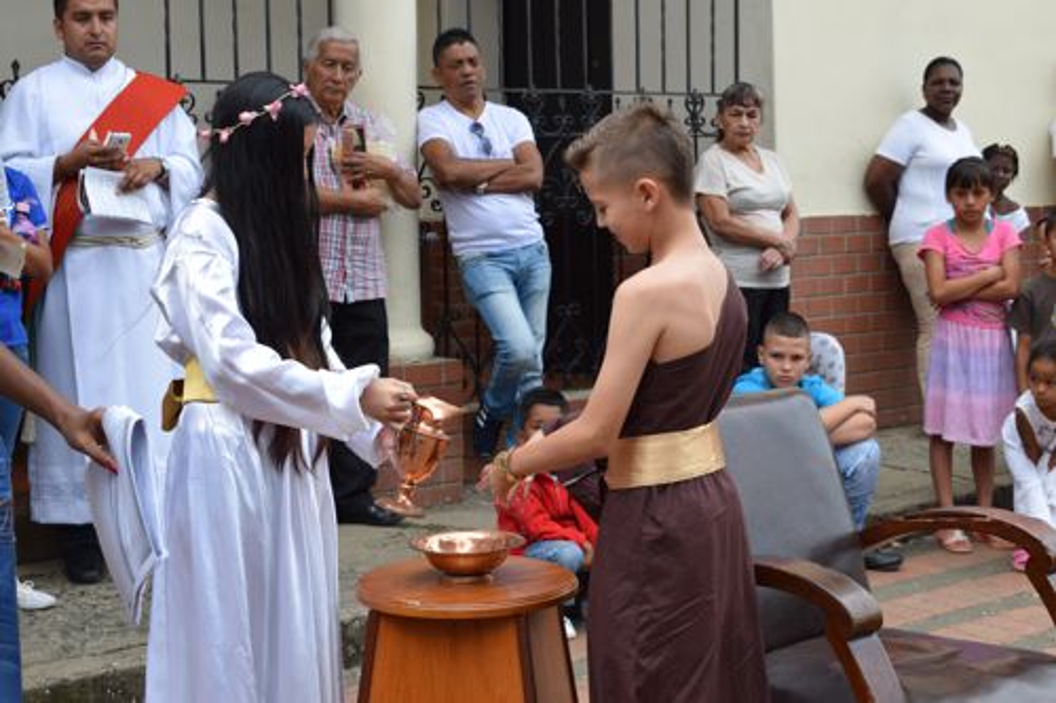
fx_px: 1759
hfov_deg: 33.4
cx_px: 528
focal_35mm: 60
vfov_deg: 22.6
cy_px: 352
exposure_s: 1/250
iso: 320
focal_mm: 40
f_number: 8
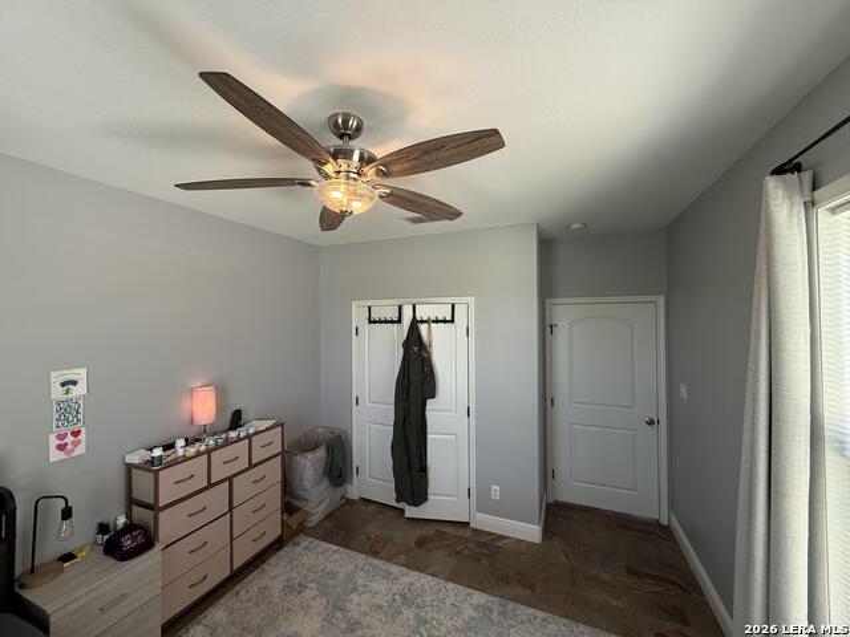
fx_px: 344
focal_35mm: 14
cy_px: 318
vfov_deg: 85.7
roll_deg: +0.5
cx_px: 425
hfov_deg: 102.1
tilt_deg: +1.8
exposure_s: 1/120
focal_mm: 2.22
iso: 160
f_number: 2.2
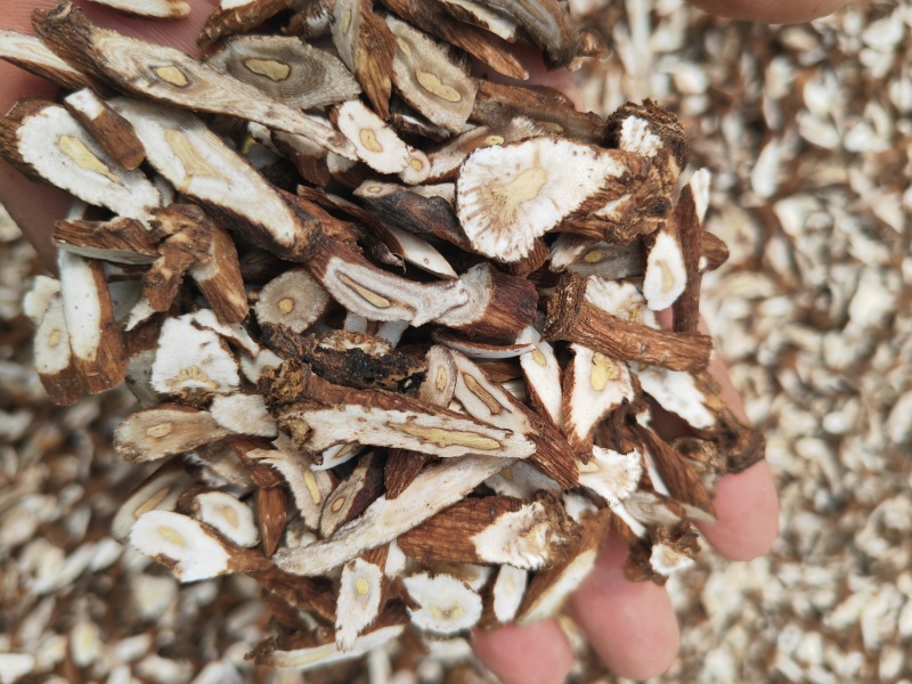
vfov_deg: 51.4
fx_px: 711
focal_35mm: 27
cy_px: 342
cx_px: 456
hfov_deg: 65.3
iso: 100
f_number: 1.9
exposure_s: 1/1241
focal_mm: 5.52
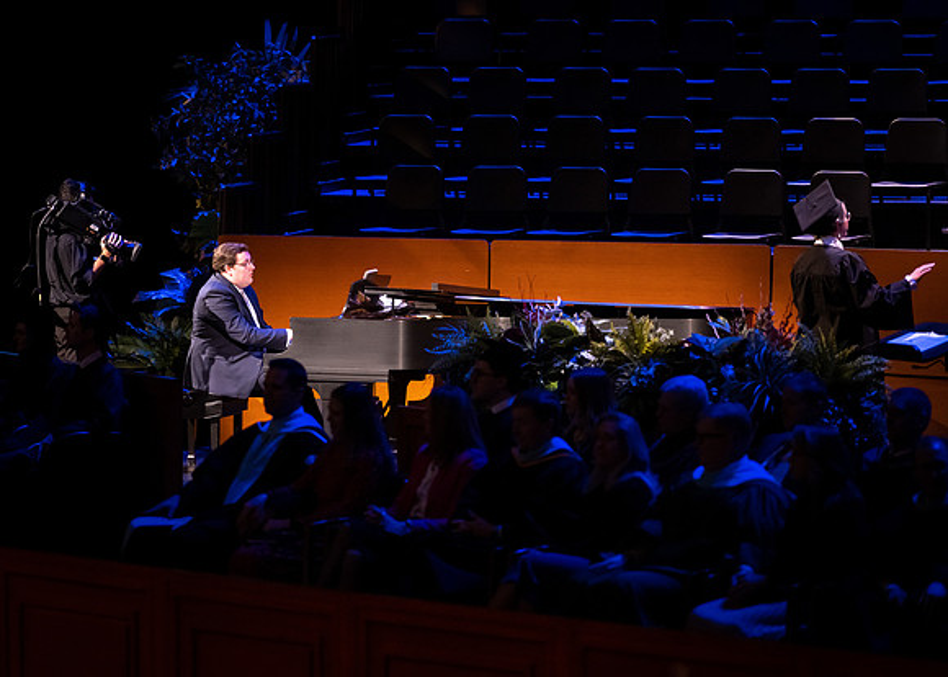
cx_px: 391
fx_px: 6277
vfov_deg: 6.2
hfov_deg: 8.6
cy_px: 377
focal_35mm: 233
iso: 1600
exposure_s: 1/200
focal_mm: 200
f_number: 2.8
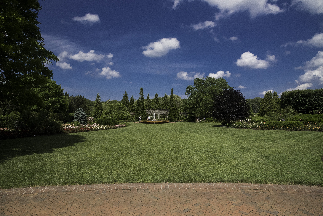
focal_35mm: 24
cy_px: 108
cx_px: 162
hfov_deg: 73.7
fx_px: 215
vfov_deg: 53.2
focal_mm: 24
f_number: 13
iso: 3200
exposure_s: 1/3200
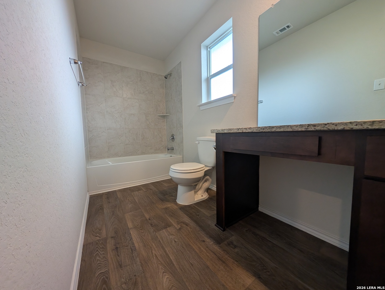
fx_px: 134
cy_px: 145
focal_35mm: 12
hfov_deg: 110.5
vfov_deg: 94.7
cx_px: 192
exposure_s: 1/120
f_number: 1.7
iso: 105
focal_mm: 2.02
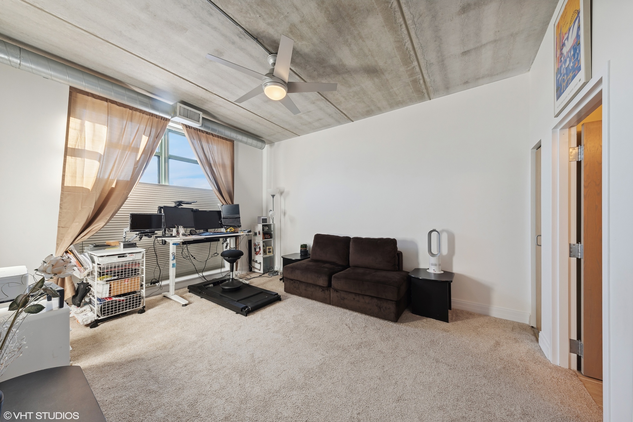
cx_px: 316
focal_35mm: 12
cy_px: 211
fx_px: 211
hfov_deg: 112.6
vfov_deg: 90.1
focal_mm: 12
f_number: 9
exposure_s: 1/13
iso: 200
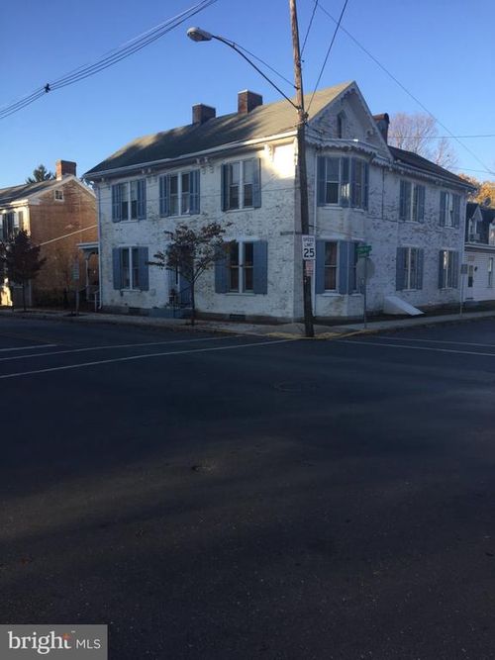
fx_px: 553
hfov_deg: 48.2
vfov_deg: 61.7
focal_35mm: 29
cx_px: 248
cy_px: 330
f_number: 2.2
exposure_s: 1/628
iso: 32
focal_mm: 4.15
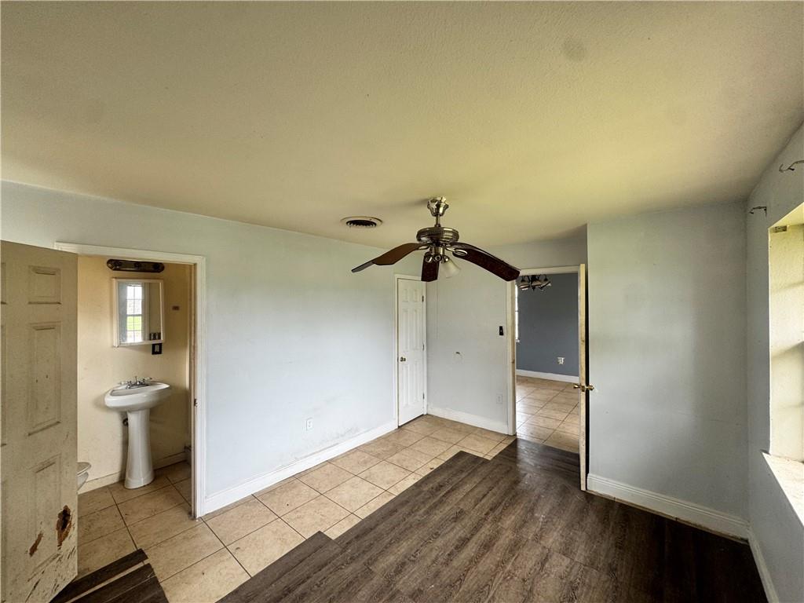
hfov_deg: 102.1
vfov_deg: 85.7
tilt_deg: -1.1
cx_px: 402
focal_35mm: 14
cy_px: 302
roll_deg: +0.4
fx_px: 325
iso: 80
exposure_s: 1/99
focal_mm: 2.22
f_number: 2.2
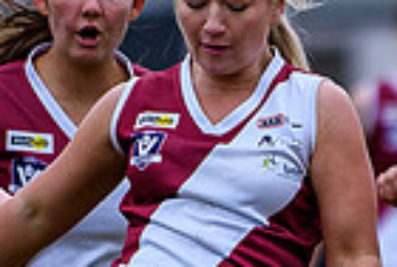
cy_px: 315
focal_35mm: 2155
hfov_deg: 1.0
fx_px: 23815
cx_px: 232
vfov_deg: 0.6
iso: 250
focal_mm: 200
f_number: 2.8
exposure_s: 1/1600
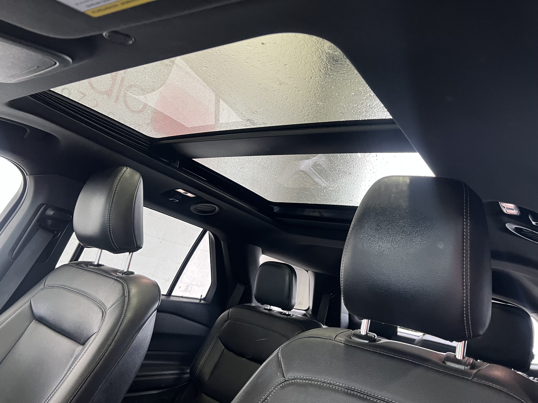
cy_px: 202
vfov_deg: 53.1
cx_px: 269
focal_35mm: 26
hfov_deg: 67.3
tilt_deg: +13.2
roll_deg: -13.8
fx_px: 404
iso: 200
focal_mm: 5.7
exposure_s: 1/60
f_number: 1.5
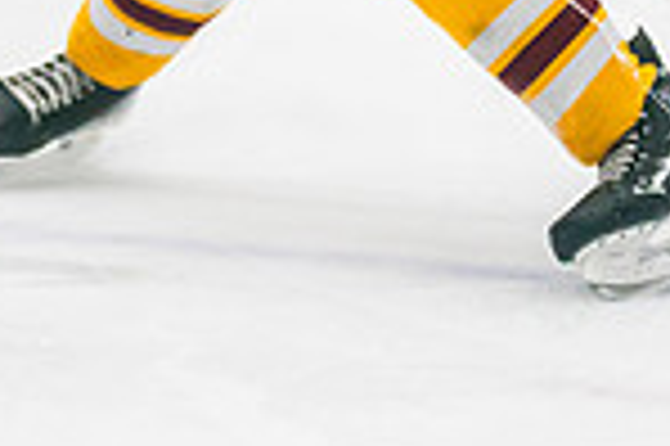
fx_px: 8329
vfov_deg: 3.1
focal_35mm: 448
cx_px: 266
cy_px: -269
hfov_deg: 4.6
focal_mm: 70
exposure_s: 1/640
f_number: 2.8
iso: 1000
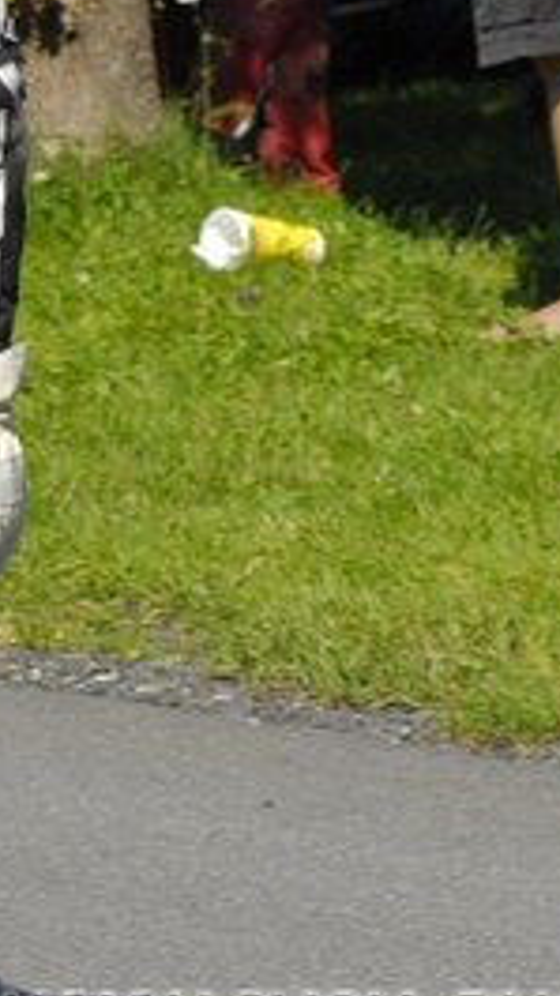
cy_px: 346
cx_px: -312
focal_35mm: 391
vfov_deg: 5.5
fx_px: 10325
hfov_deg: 3.1
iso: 320
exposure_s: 1/1000
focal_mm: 100
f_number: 7.1
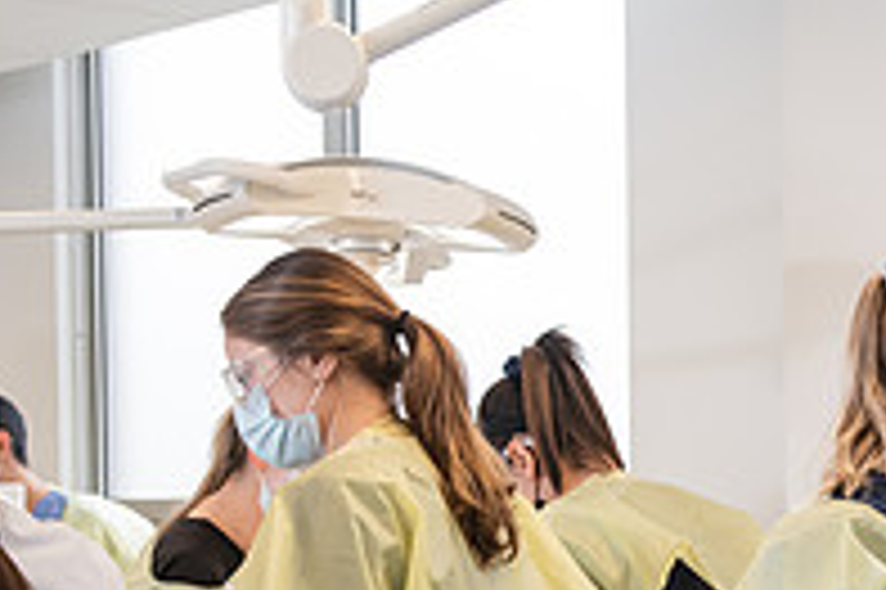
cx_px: 864
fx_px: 2754
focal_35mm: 112
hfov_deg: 17.9
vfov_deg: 12.1
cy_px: 547
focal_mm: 38
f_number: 4.5
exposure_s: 1/200
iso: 640
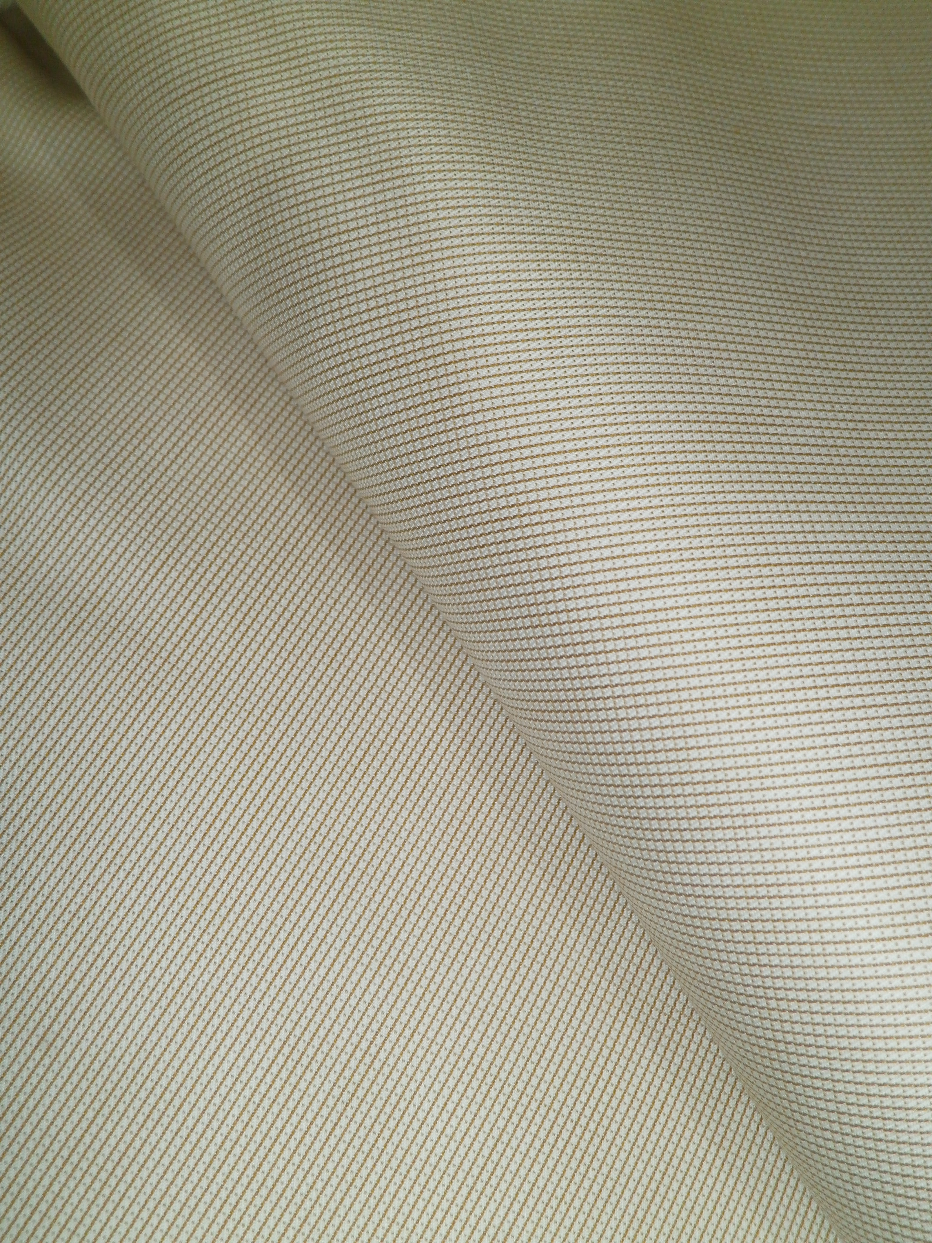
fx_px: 1292
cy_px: 622
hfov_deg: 39.7
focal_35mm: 36
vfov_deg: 51.4
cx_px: 466
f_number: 3.1
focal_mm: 6.4
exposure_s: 1/40
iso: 200
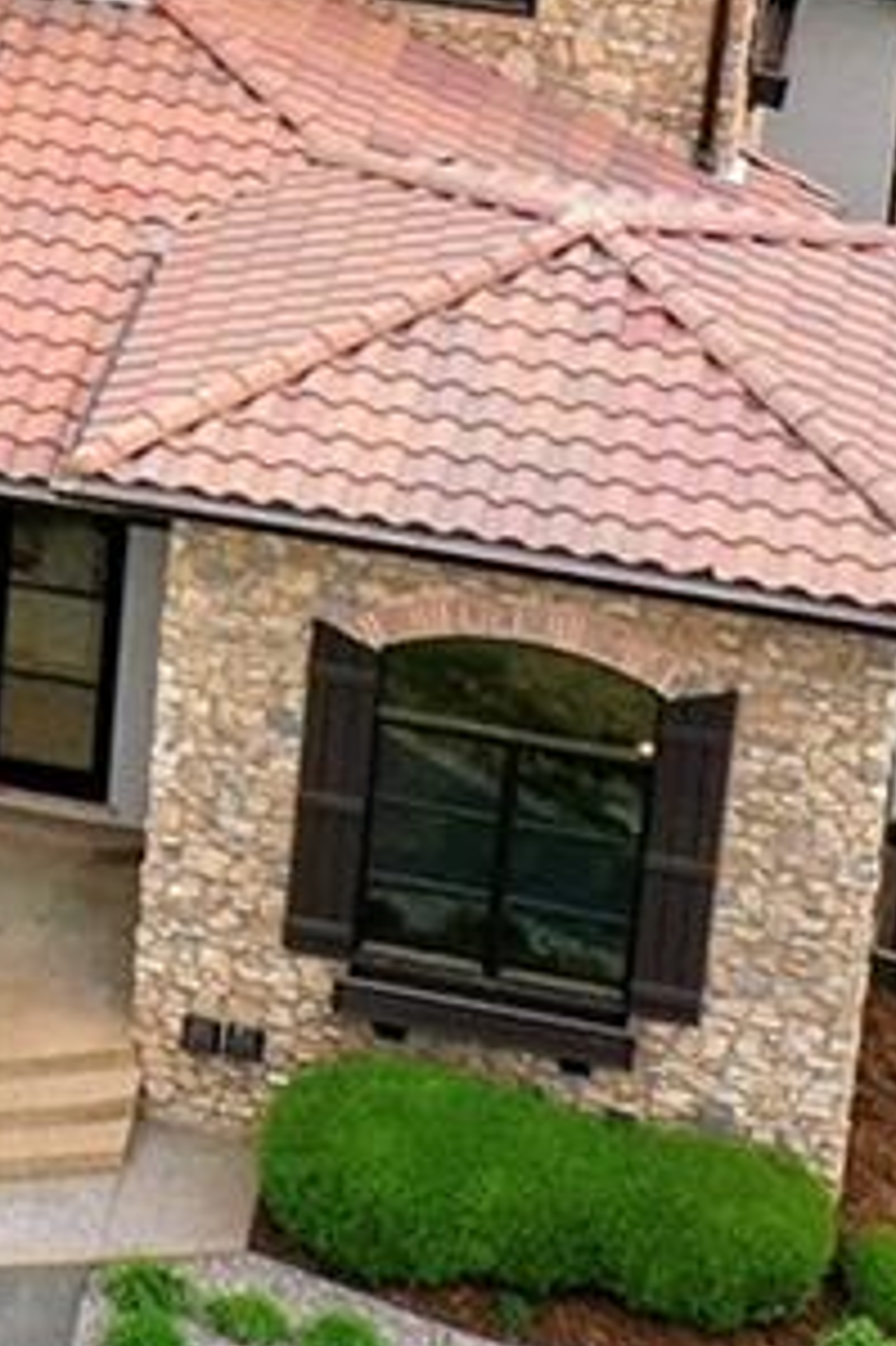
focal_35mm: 150
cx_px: -923
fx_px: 5606
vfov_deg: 13.3
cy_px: -297
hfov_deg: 8.6
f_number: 5
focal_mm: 10.26
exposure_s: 1/200
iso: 100
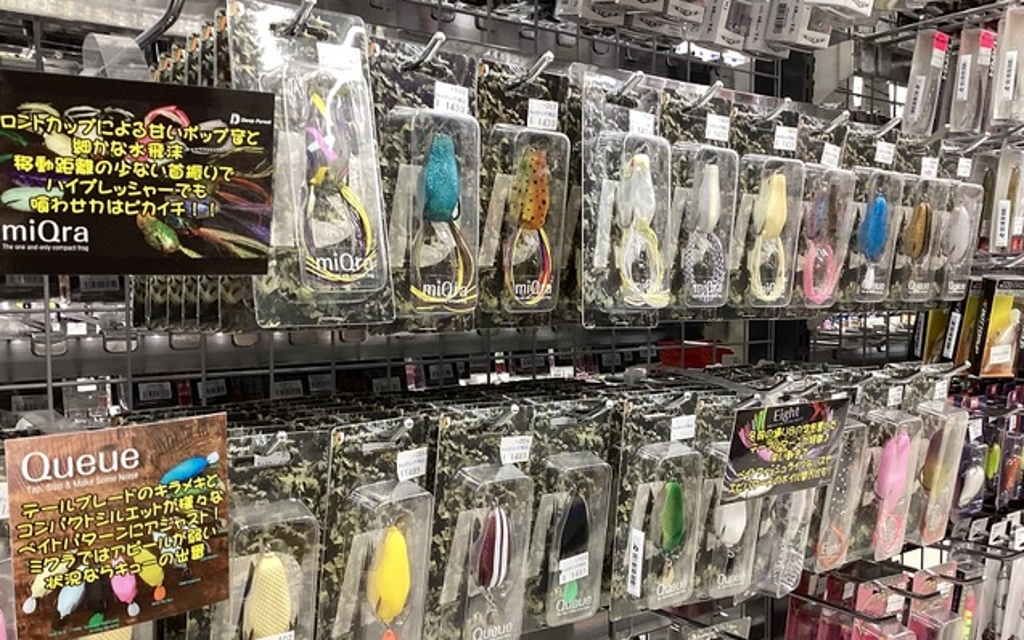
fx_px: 921
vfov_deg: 38.3
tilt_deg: -2.3
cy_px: 351
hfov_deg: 58.1
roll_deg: +1.0
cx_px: 513
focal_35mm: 33
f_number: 2.4
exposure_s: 1/50
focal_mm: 3.3
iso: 125
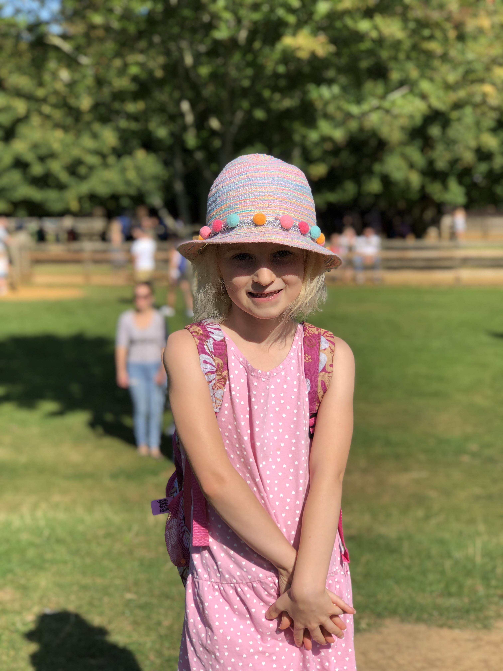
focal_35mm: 57
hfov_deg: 25.7
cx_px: 252
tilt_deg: -8.7
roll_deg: +1.9
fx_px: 1104
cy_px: 336
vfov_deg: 33.8
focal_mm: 6.6
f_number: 2.8
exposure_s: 1/906
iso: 20
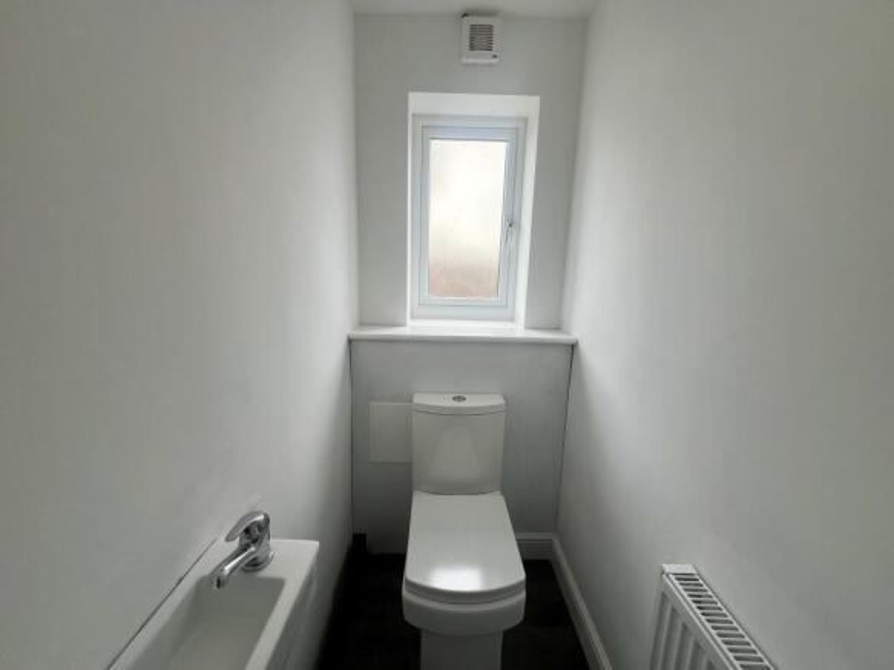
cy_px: 335
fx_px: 336
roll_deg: -2.0
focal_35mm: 13
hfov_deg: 106.2
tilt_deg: -12.6
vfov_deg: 89.9
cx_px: 447
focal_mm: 1.57
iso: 32
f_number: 1.8
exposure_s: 1/99
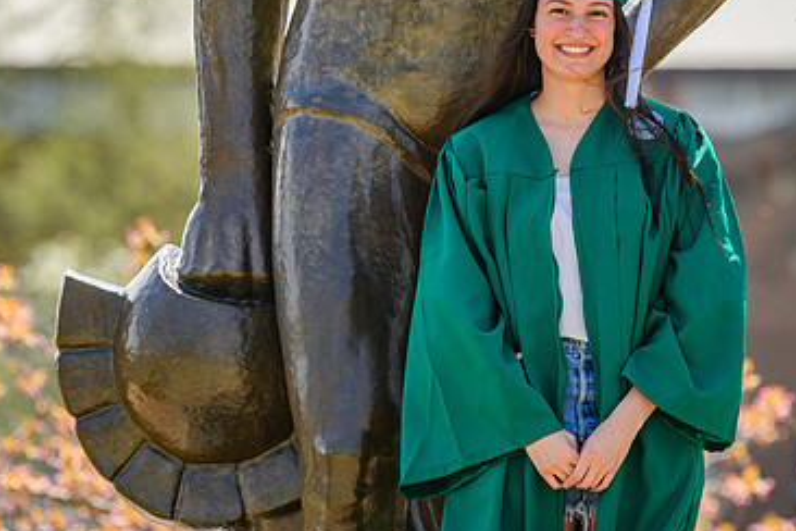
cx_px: 452
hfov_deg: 5.7
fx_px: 8004
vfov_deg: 3.8
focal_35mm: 362
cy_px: 174
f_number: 4
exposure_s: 1/2500
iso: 400
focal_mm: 200
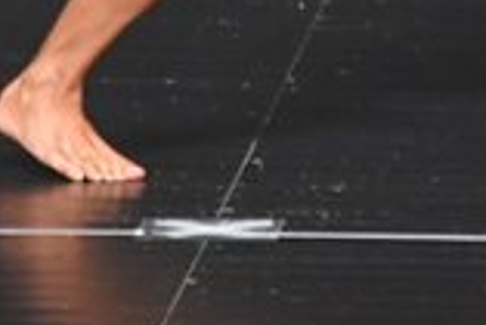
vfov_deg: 0.8
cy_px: -452
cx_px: 525
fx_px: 22944
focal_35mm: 1698
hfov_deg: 1.2
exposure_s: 1/400
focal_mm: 230
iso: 2500
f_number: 5.6
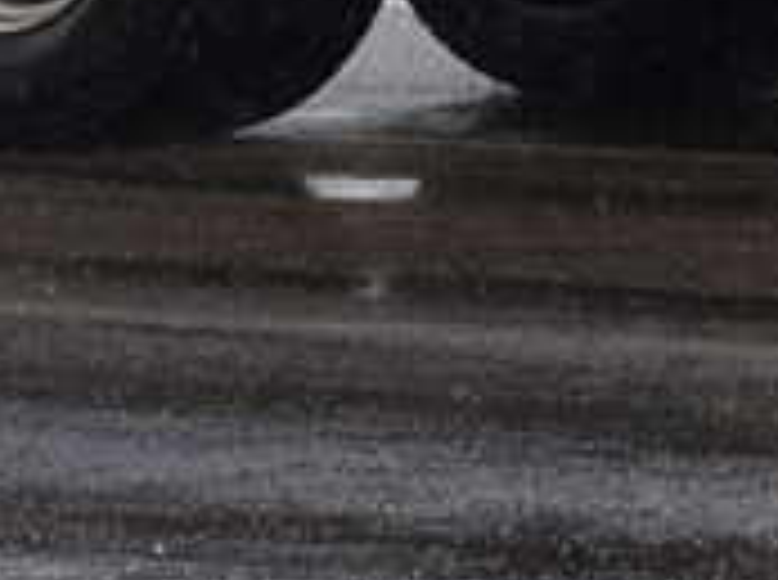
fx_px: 12366
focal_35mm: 551
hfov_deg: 3.6
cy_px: -1115
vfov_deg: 2.7
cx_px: 1313
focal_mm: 55
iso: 400
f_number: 5.6
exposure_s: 1/1250
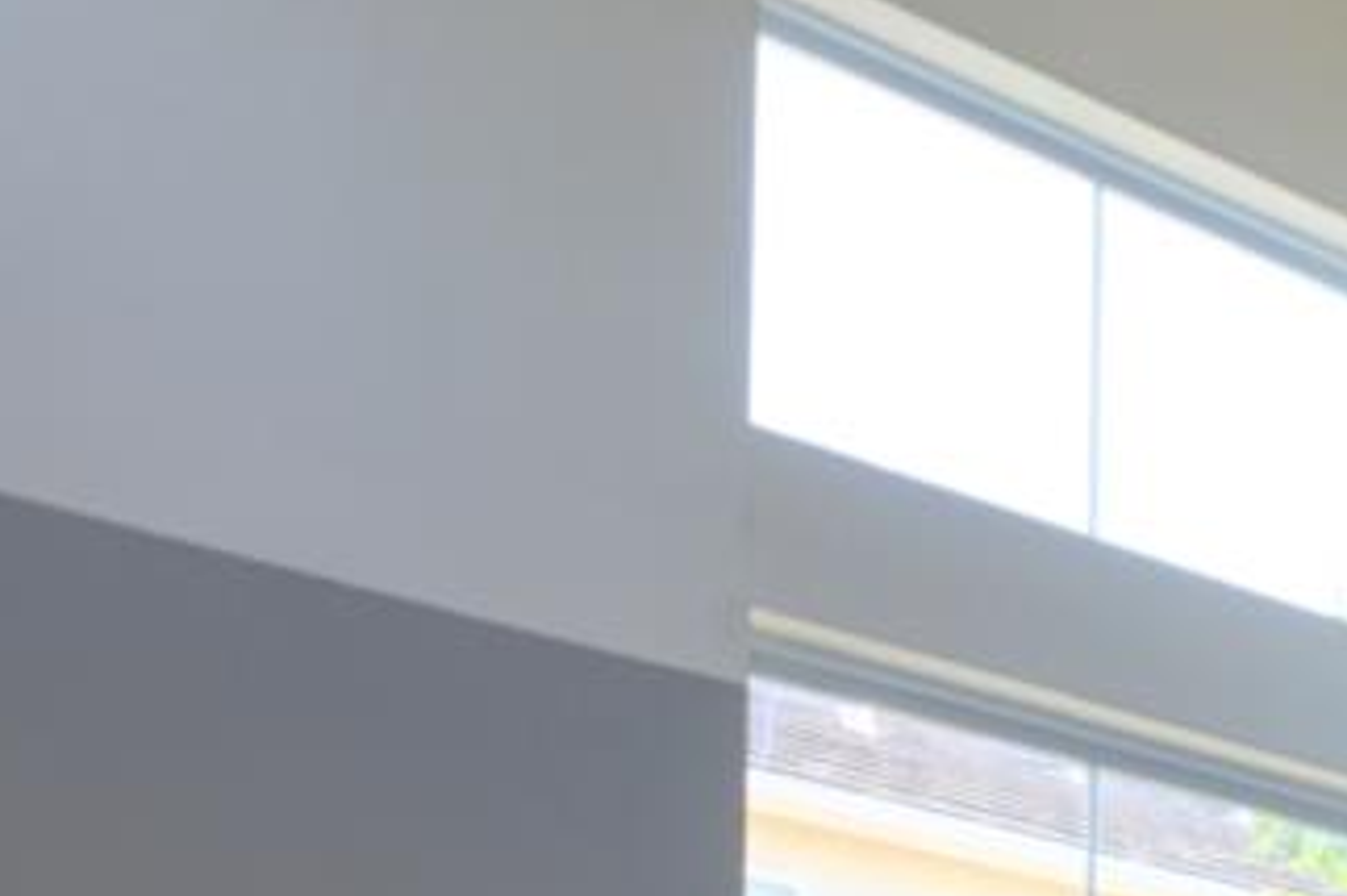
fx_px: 2431
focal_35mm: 65
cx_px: 2014
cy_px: 1667
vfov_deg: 16.9
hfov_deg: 24.3
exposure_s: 1/10
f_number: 10
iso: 400
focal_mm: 14
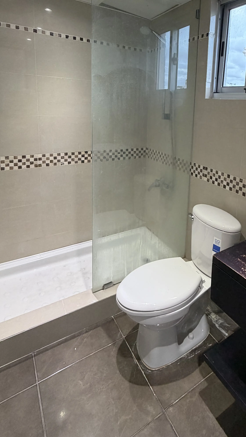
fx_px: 255
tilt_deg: -8.6
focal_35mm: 22
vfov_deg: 78.7
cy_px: 148
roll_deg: -3.8
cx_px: 183
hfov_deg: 49.6
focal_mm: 2.22
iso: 250
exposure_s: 1/60
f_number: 2.2
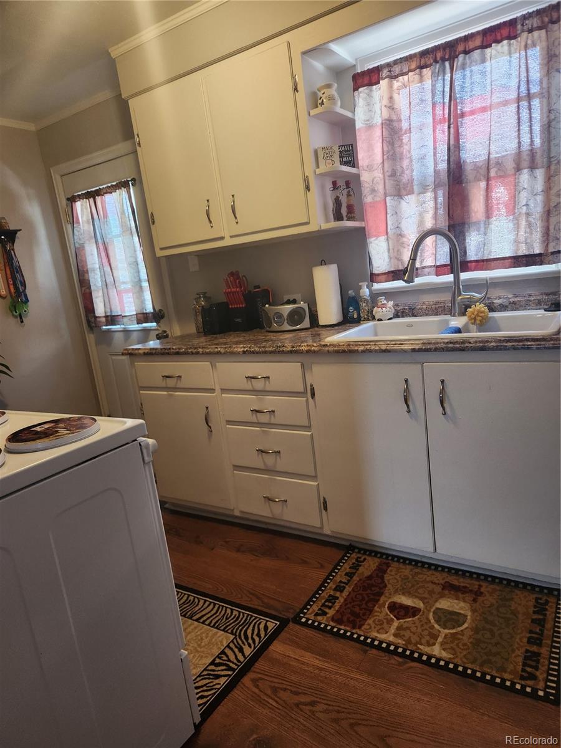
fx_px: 497
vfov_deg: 73.9
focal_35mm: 23
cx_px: 280
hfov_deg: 58.9
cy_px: 374
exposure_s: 1/120
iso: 200
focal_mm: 5.4
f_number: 1.8
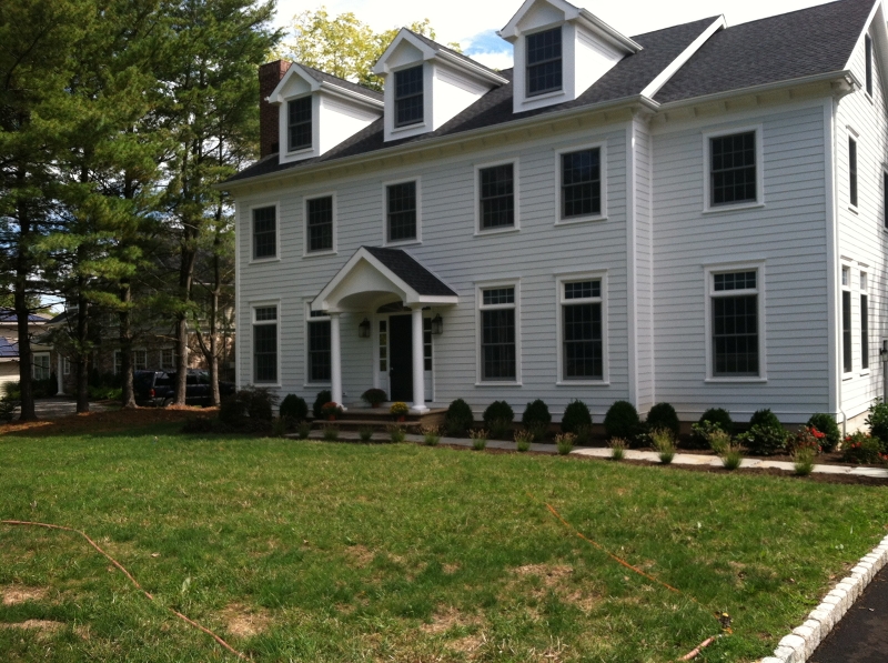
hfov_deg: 52.7
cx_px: 444
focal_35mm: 35
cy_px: 332
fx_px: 896
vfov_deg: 40.6
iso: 80
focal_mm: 3.85
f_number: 2.8
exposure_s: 1/732
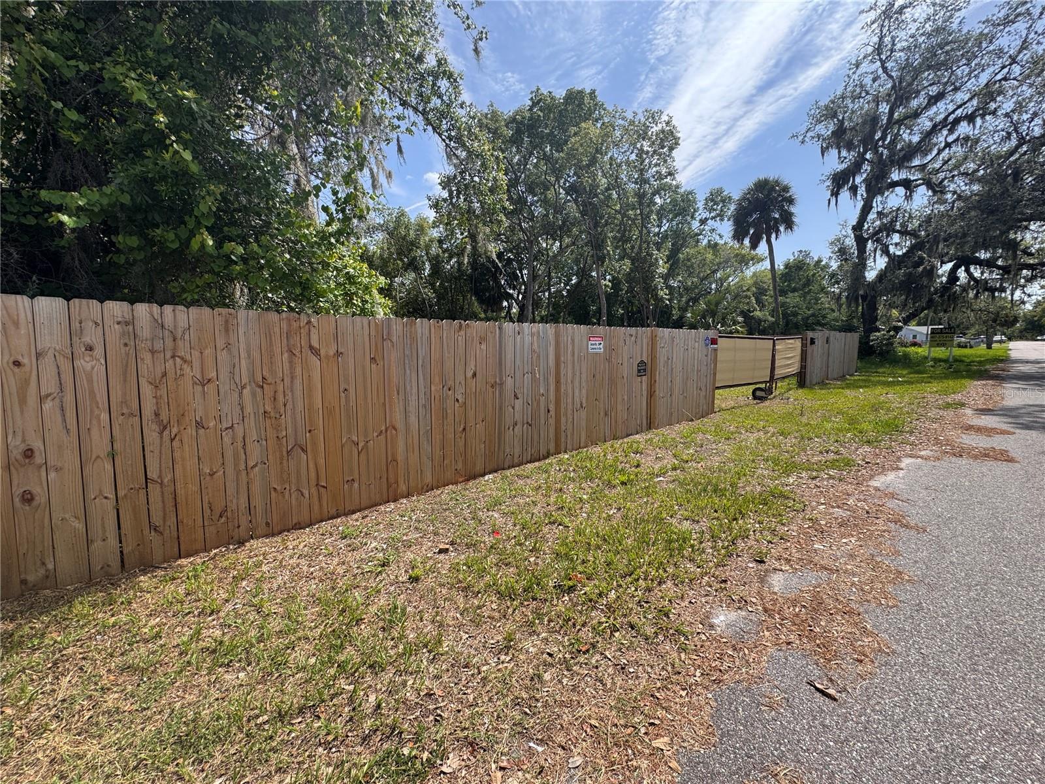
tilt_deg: -5.9
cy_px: 392
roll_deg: -0.9
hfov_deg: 102.1
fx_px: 423
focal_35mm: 14
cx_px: 522
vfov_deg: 85.7
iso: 50
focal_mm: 2.22
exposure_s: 1/821
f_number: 2.2
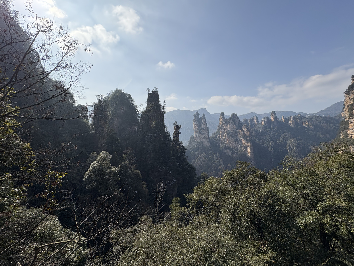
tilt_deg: +1.5
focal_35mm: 14
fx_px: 143
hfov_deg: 102.1
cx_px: 177
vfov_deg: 85.7
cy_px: 133
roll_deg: -0.1
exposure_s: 1/2208
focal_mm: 2.22
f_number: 2.2
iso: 40
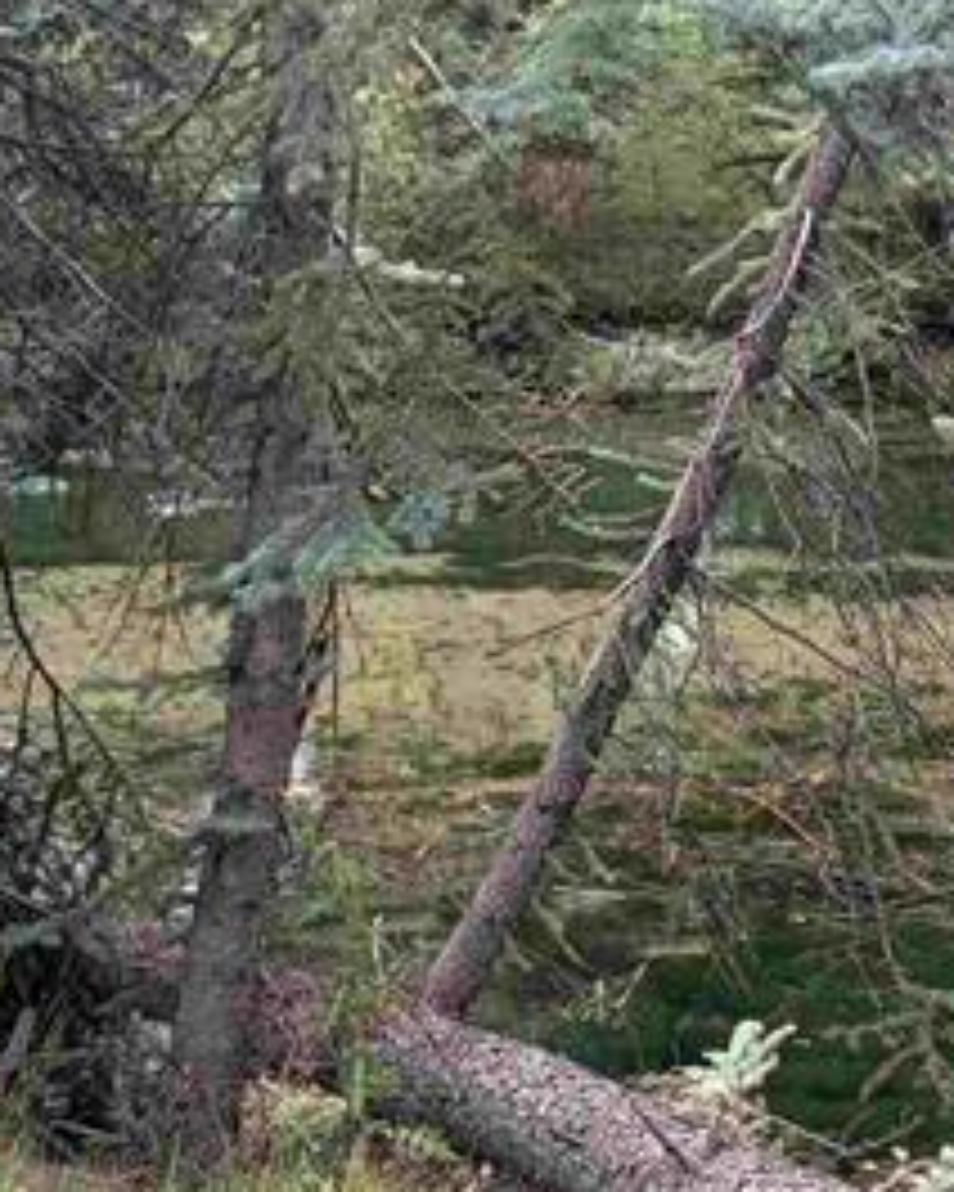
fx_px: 3459
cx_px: 662
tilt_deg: -8.9
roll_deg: +1.4
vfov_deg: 19.5
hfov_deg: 15.7
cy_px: 490
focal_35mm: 98
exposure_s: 1/367
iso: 50
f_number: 1.6
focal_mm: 5.96
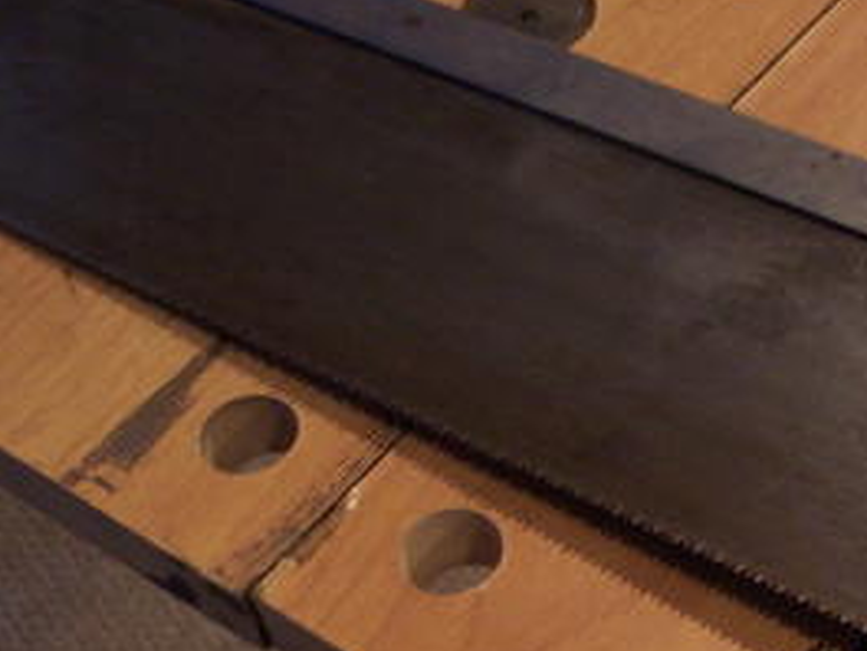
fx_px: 2304
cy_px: 534
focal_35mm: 92
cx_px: 941
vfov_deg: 15.9
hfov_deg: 20.4
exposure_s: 1/8
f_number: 2.8
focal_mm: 8
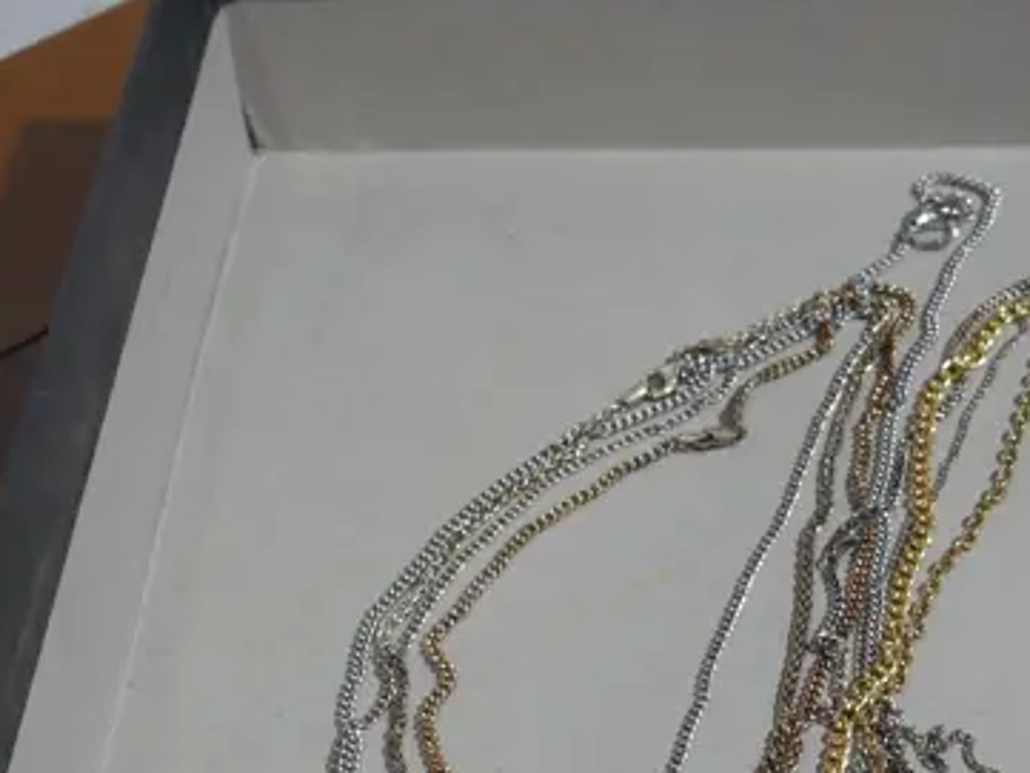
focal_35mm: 102
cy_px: 960
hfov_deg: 18.9
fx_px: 3036
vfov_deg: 14.0
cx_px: 927
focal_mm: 18
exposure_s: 1/60
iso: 320
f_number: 4
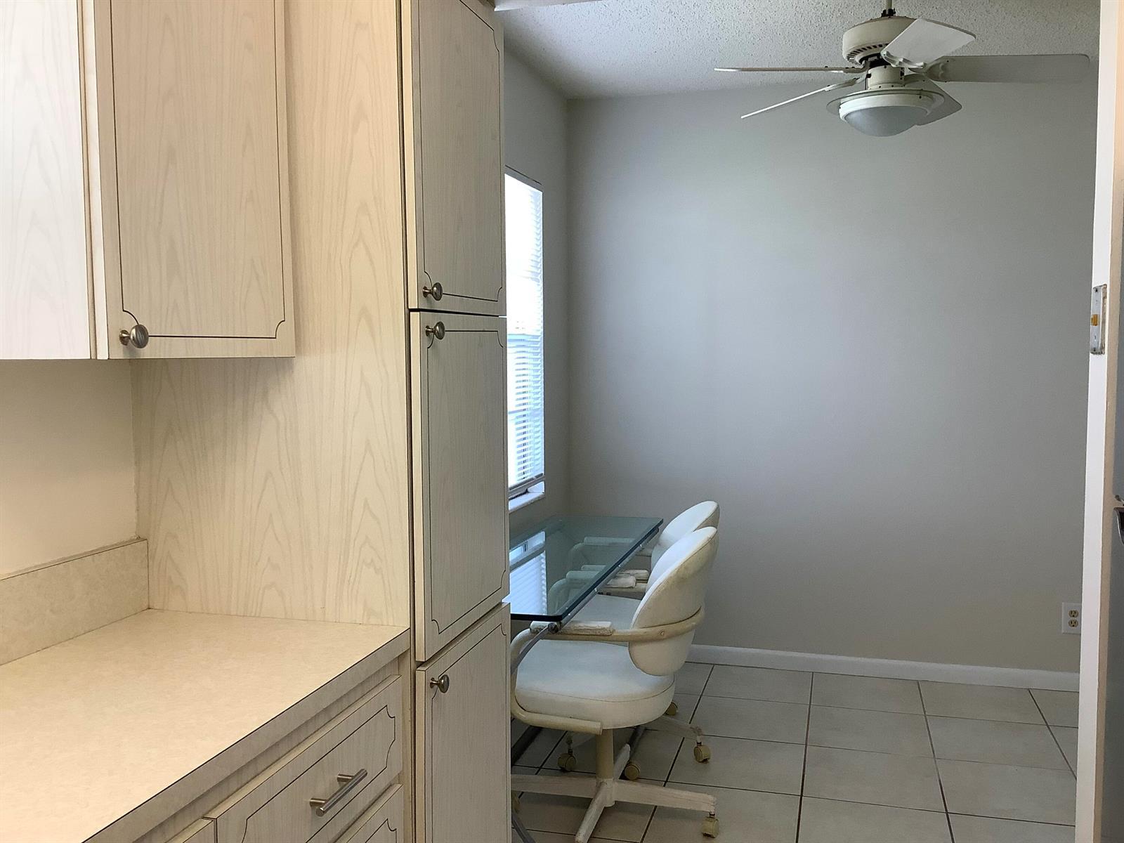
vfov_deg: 45.4
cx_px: 562
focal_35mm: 31
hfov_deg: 58.4
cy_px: 422
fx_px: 1007
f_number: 2.4
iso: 64
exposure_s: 1/60
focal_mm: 3.3
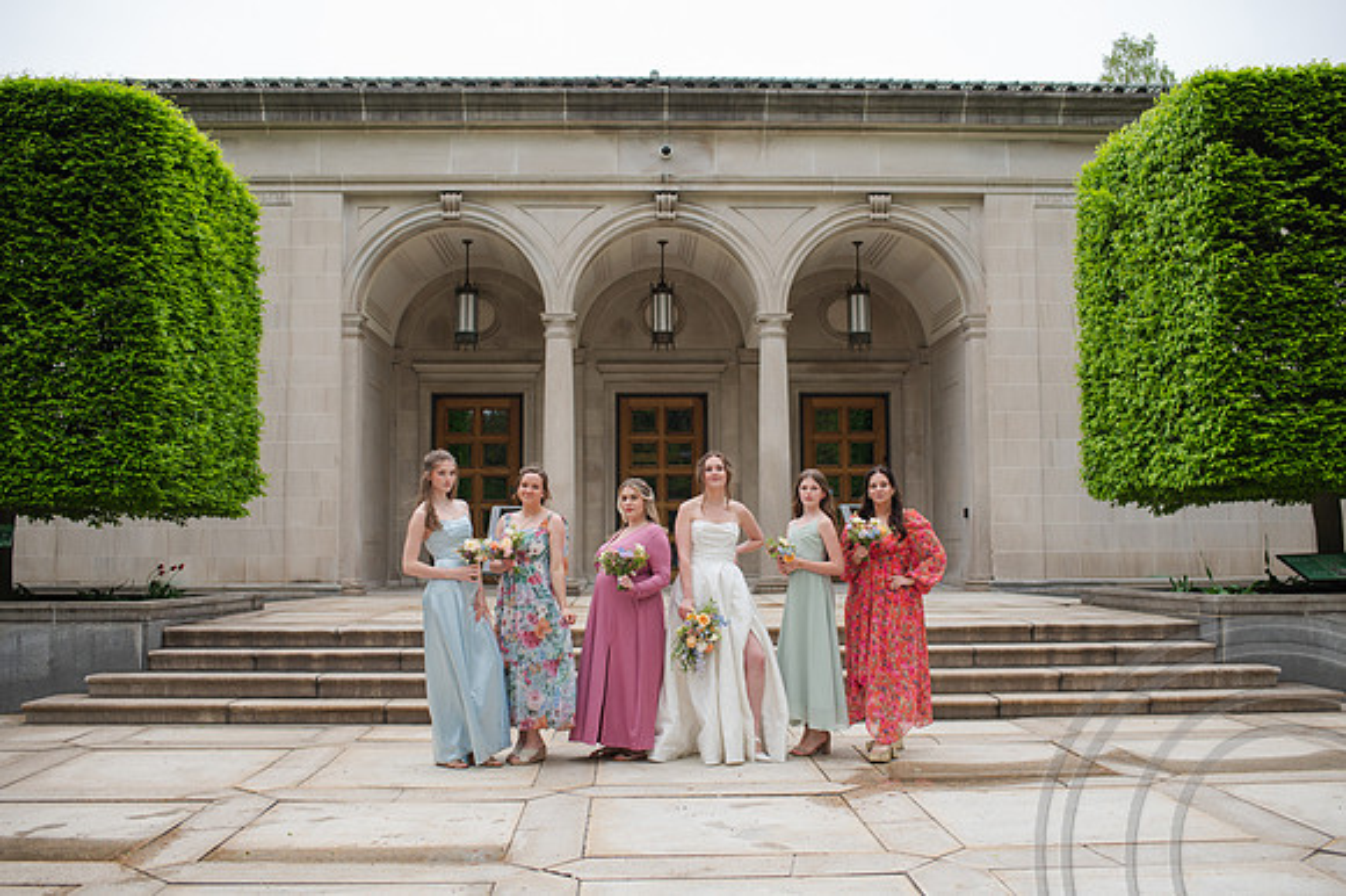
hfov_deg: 53.6
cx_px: 673
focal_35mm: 36
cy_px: 448
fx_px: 1332
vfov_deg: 37.2
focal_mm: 35
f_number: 3.2
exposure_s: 1/320
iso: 180
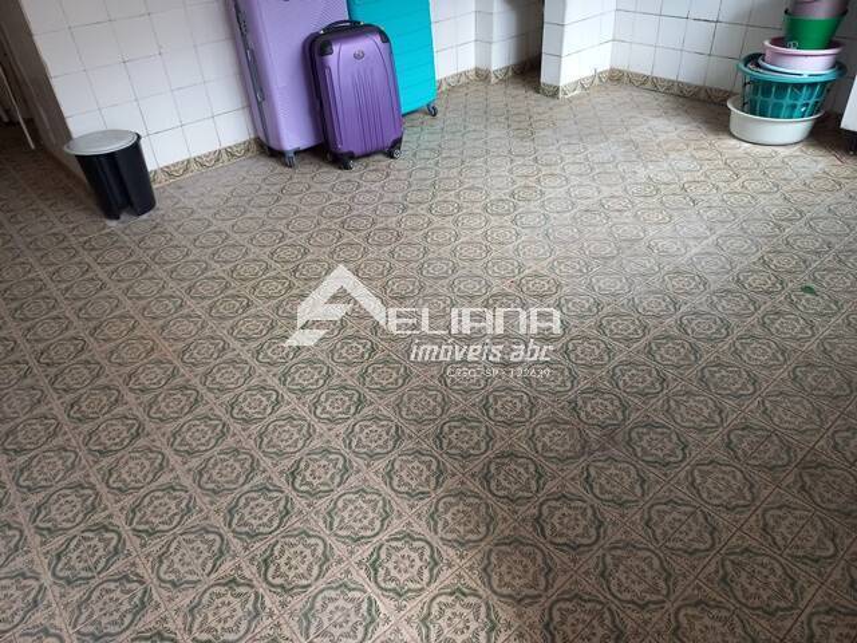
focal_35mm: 25
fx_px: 619
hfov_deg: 69.4
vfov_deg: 54.9
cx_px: 428
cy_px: 322
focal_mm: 4.65
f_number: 1.8
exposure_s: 1/60
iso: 100
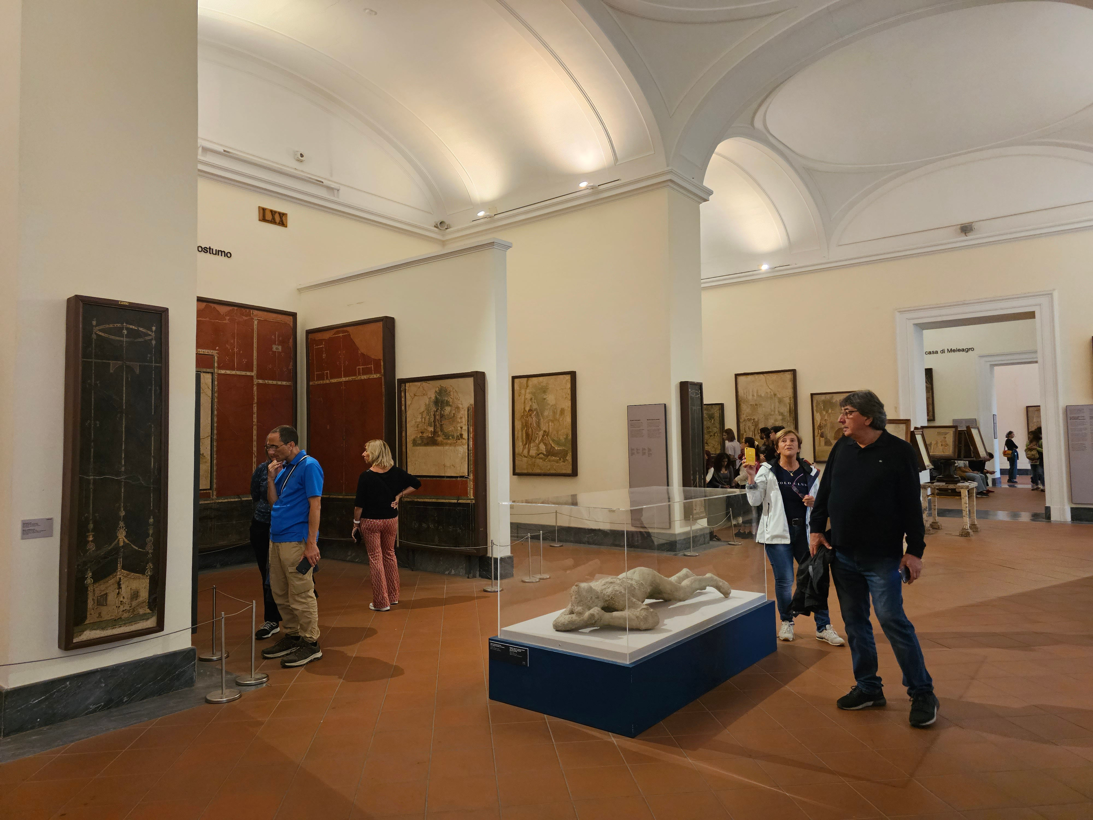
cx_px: 546
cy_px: 410
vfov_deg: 58.9
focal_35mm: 23
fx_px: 726
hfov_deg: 73.9
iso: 400
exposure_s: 1/120
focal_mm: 6.3
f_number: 1.7
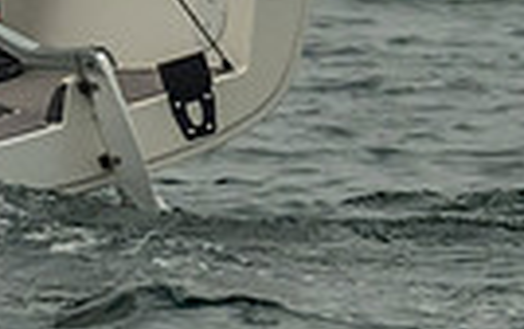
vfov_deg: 1.0
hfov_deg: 1.6
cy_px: -109
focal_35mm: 1271
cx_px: -554
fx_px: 18166
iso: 800
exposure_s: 1/3200
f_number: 9
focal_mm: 170
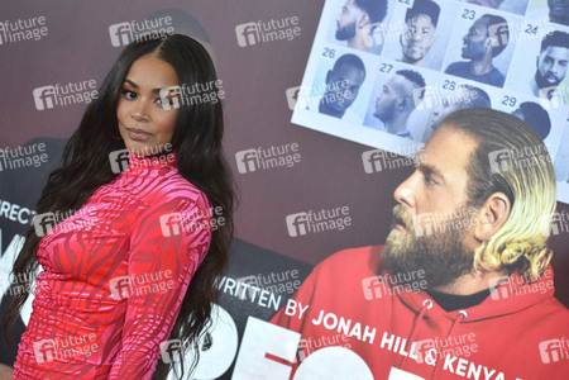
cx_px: 284
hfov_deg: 15.2
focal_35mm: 135
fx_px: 2134
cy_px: 190
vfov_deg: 10.2
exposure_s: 1/250
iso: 3200
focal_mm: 135
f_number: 6.3
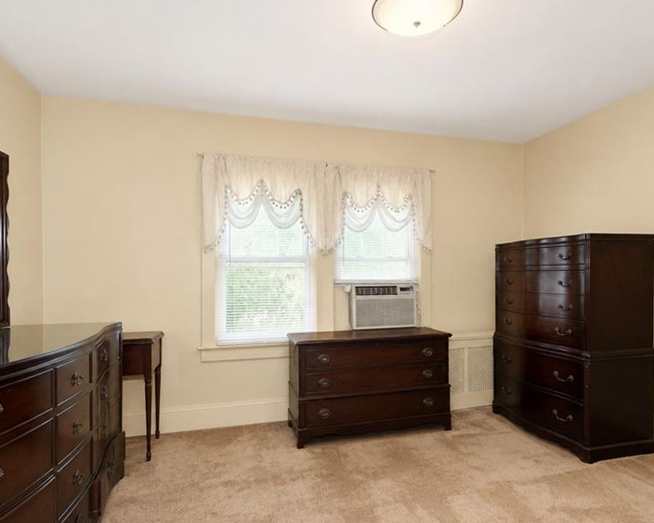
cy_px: 265
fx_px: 368
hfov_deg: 83.2
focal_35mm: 19
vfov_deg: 70.9
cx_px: 343
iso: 1600
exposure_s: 1/60
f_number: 7.1
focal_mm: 10
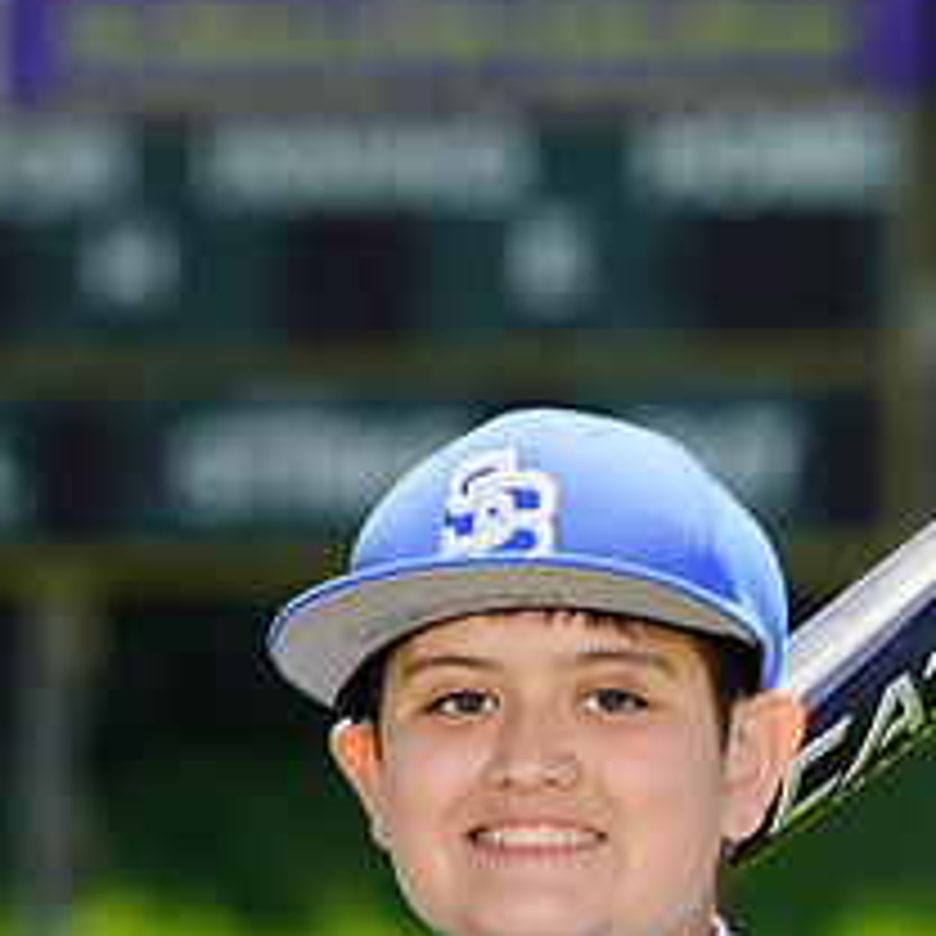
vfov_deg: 2.8
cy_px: 1094
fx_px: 18814
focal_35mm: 615
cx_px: 439
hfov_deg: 2.8
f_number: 8
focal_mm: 259
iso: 100
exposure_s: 1/250
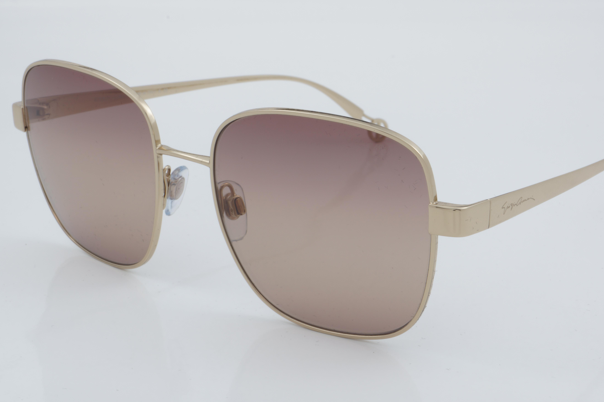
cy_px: 192
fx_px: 1426
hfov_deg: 23.9
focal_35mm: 85
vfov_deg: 16.1
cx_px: 334
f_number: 32
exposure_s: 1/4
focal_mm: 50
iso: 100
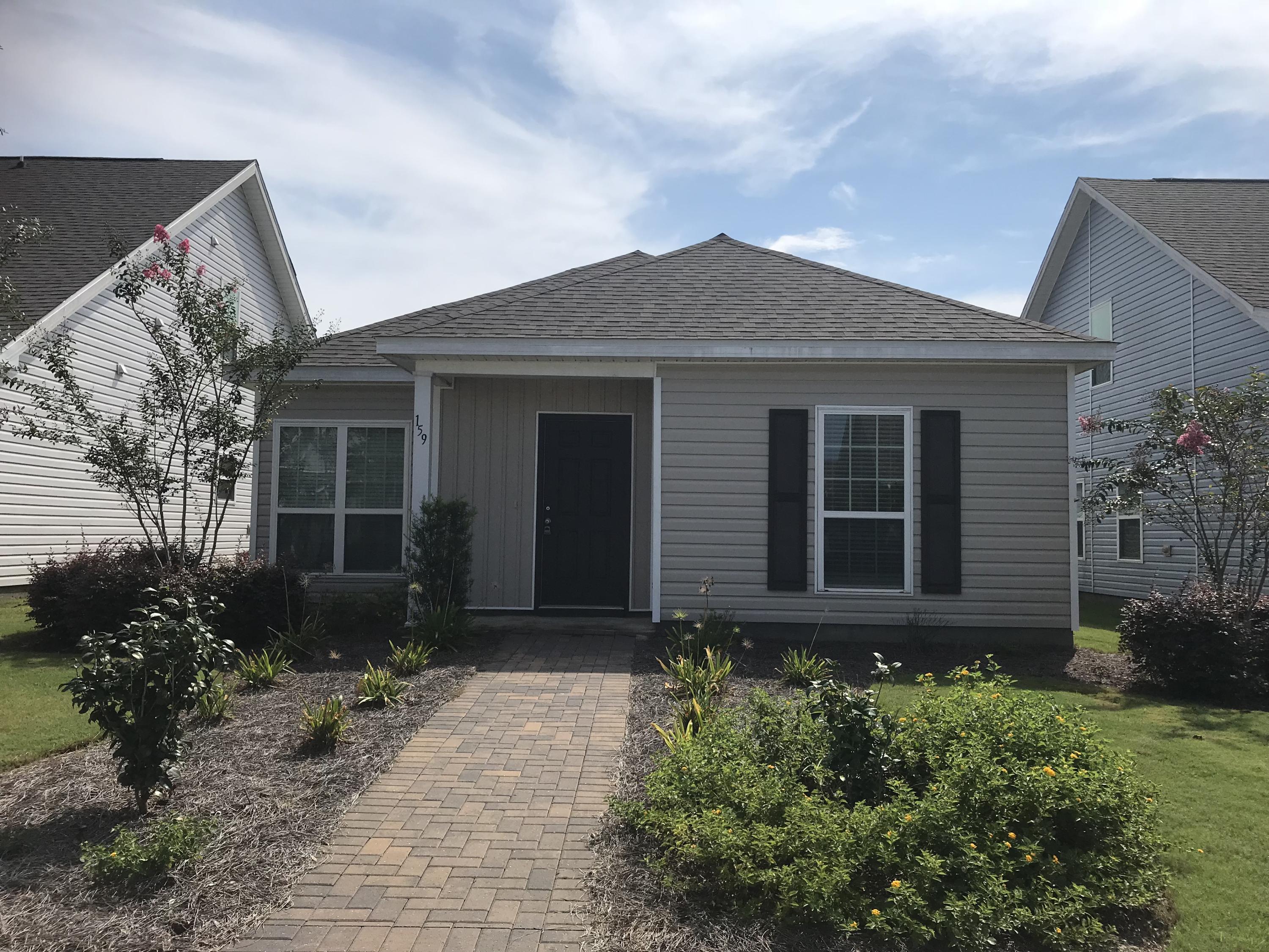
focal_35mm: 28
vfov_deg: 49.7
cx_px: 634
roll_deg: -1.6
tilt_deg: +3.8
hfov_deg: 63.4
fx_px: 1026
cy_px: 476
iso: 20
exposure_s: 1/4367
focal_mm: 3.99
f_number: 1.8
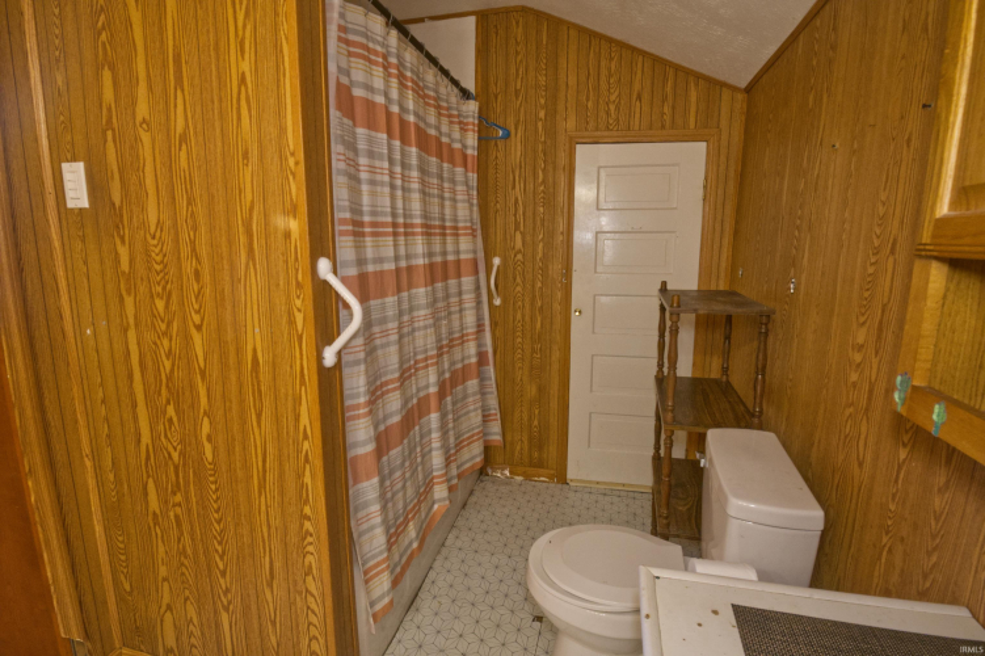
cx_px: 492
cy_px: 328
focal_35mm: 17
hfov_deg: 93.3
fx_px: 465
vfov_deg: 70.4
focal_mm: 17
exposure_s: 1/10
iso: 1600
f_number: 13
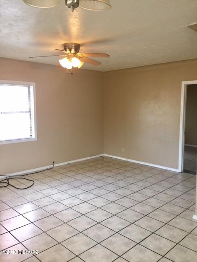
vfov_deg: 61.7
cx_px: 98
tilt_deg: -6.1
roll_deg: +0.6
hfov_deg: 48.2
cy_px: 131
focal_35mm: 29
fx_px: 220
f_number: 2.2
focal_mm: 4.15
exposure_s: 1/30
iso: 50
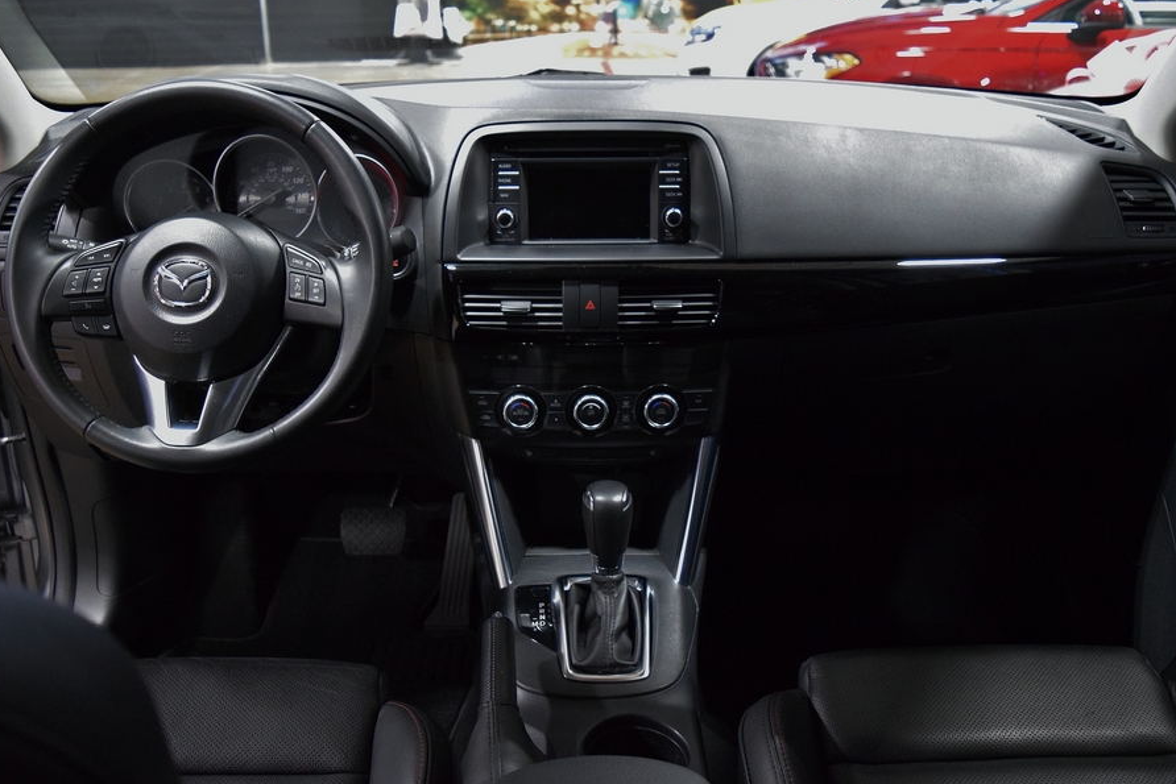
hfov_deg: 60.3
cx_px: 575
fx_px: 1013
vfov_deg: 42.3
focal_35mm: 31
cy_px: 413
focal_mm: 18
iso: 6400
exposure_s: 1/60
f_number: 3.5
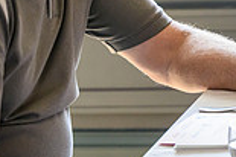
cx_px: 361
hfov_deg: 7.7
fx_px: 1716
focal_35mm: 262
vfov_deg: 5.2
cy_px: -111
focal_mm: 70
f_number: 4
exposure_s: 1/800
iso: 4000
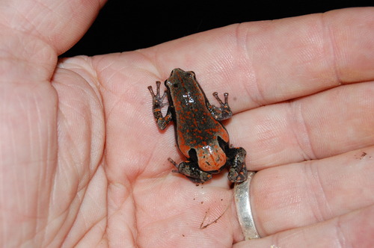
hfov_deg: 24.6
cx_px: 187
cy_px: 124
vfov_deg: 16.5
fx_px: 856
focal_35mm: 82
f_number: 10
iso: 1600
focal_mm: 55
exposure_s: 1/125
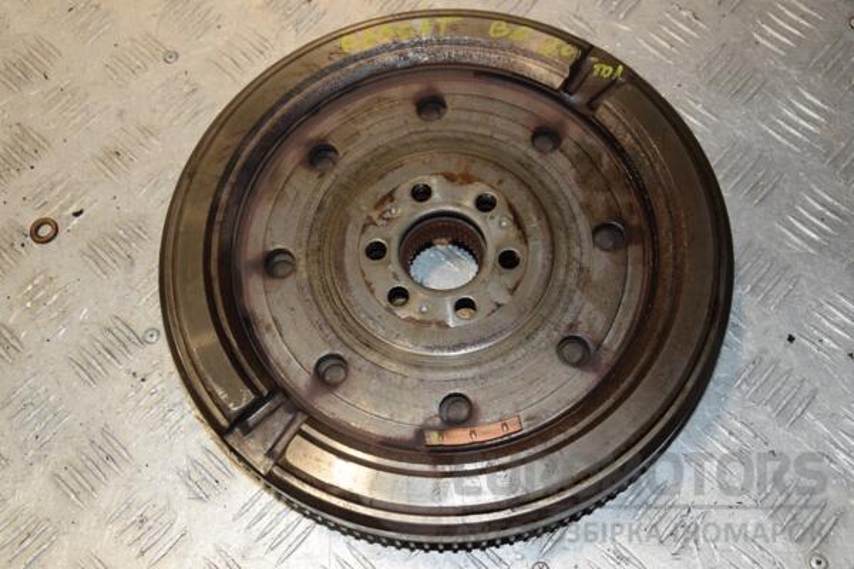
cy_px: 284
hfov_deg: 41.1
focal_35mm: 48
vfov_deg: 28.1
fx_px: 1139
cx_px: 427
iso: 800
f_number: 7.1
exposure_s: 1/200
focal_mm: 32
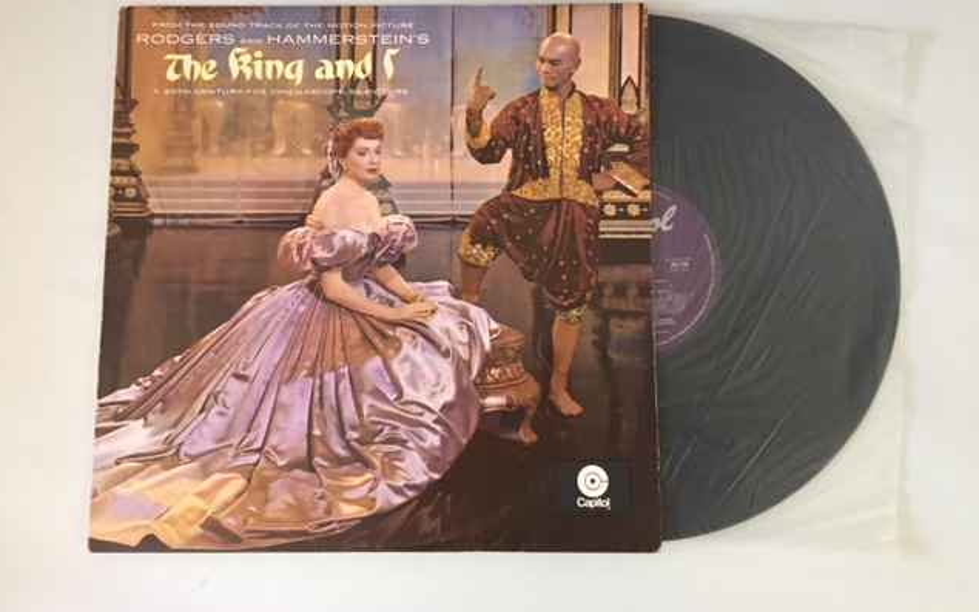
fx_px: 827
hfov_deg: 61.2
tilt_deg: -83.0
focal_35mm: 31
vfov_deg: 40.5
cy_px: 259
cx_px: 487
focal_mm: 4.15
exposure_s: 1/17
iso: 400
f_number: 2.2
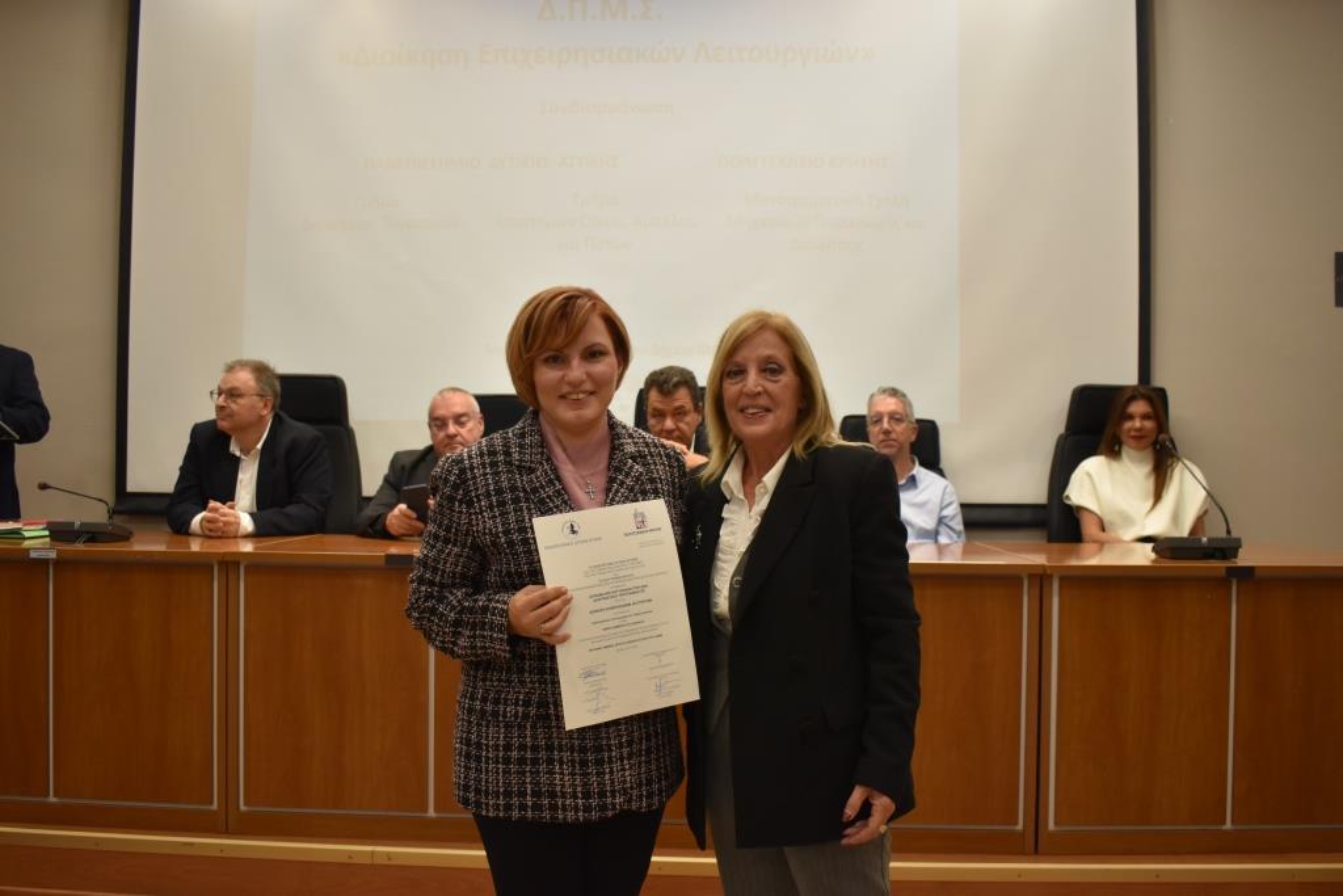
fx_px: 1175
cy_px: 448
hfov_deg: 59.5
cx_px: 672
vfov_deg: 41.7
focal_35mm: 32
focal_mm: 21
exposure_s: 1/200
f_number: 3.8
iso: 800
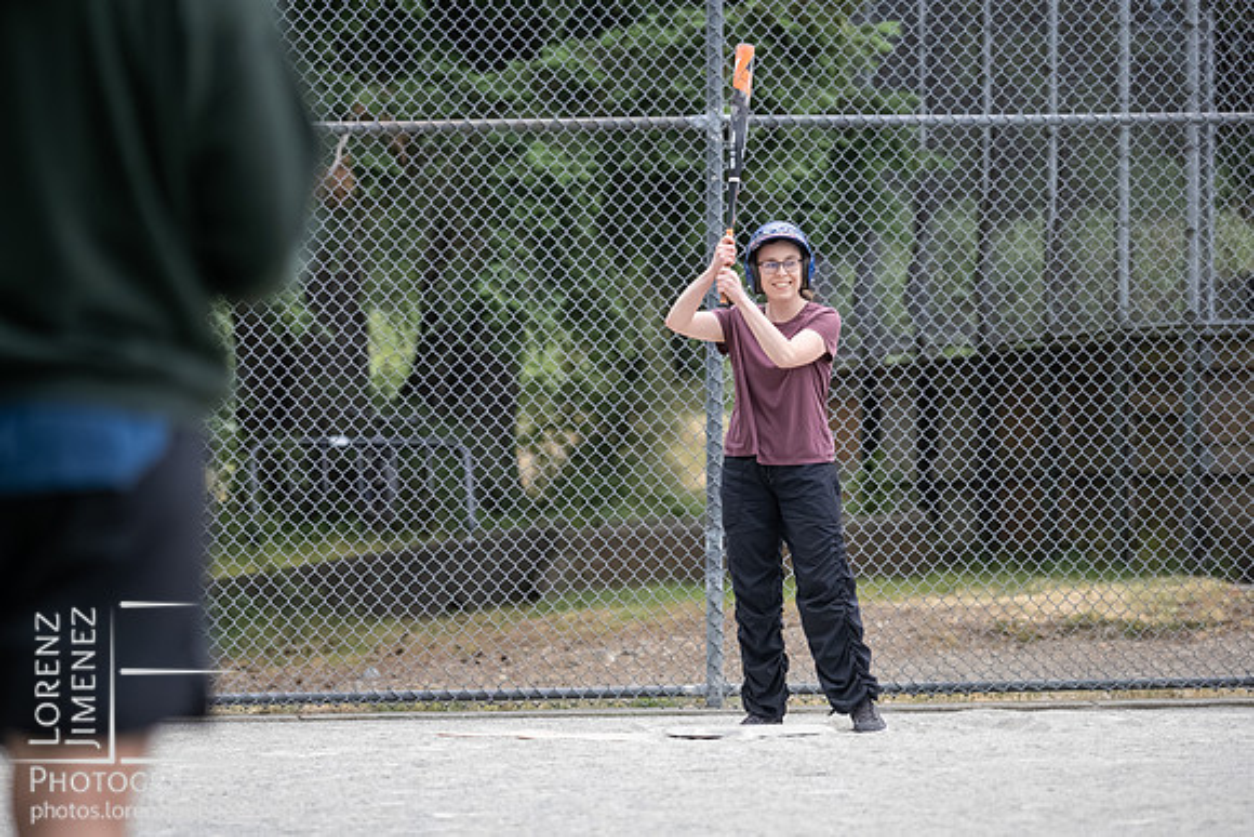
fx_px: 11059
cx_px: 633
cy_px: 472
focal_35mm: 317
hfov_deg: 6.5
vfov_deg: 4.3
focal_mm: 150
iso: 2000
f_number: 2.8
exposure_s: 1/1250
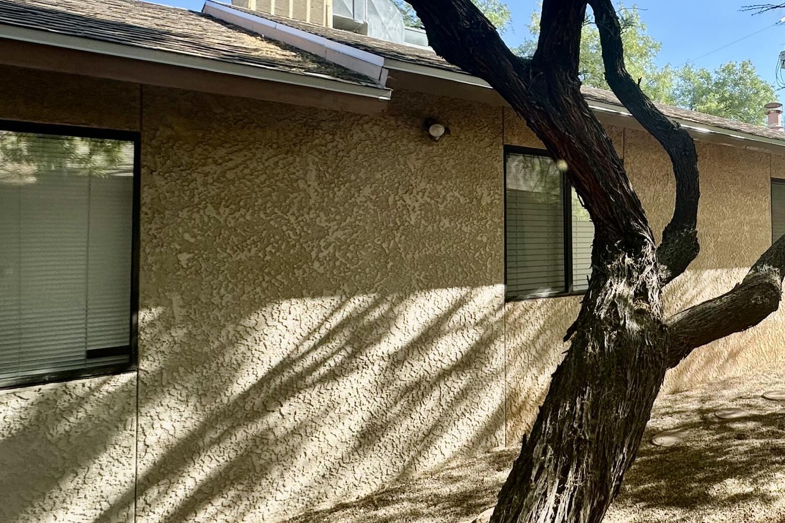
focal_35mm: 28
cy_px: 218
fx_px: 611
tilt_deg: +1.8
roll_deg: -0.4
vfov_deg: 46.2
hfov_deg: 55.3
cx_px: 729
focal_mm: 2.22
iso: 40
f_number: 2.2
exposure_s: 1/643
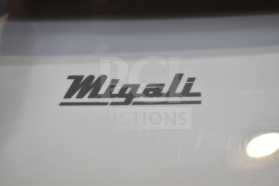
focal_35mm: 57
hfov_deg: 35.0
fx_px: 442
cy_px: 93
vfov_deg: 23.8
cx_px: 140
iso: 800
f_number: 4.8
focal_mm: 38
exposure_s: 1/60
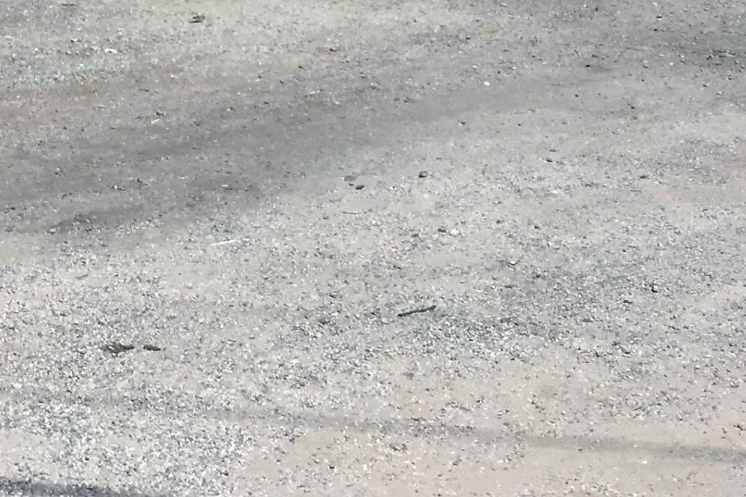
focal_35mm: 91
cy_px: -170
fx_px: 1885
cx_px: 115
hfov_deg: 22.0
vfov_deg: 14.3
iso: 32
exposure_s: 1/2825
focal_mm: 4.15
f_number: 2.2
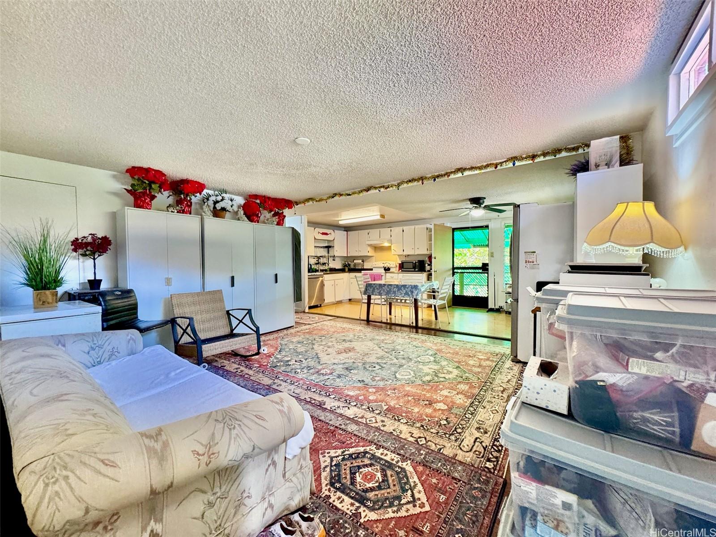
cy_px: 268
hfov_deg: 102.1
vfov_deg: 85.7
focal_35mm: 14
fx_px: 290
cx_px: 358
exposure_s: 1/60
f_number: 2.2
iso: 400
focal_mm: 2.22
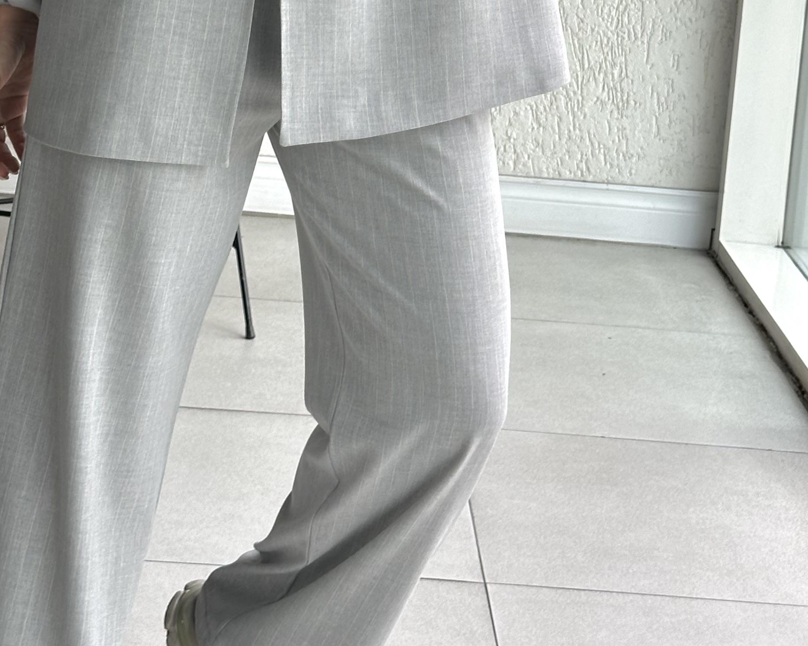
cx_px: 461
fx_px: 2415
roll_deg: -7.3
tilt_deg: -20.9
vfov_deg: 14.8
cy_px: -112
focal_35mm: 101
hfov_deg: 19.0
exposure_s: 1/133
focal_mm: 6.86
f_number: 1.78
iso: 64
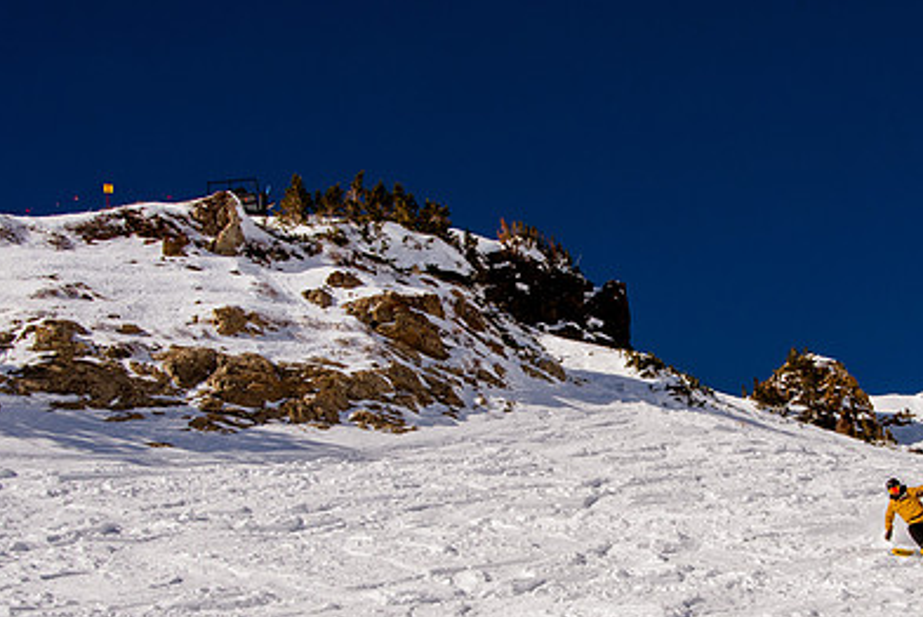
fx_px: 1822
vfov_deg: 19.2
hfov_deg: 28.2
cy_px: 399
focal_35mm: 71
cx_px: 645
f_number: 16
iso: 400
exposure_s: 1/640
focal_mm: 32
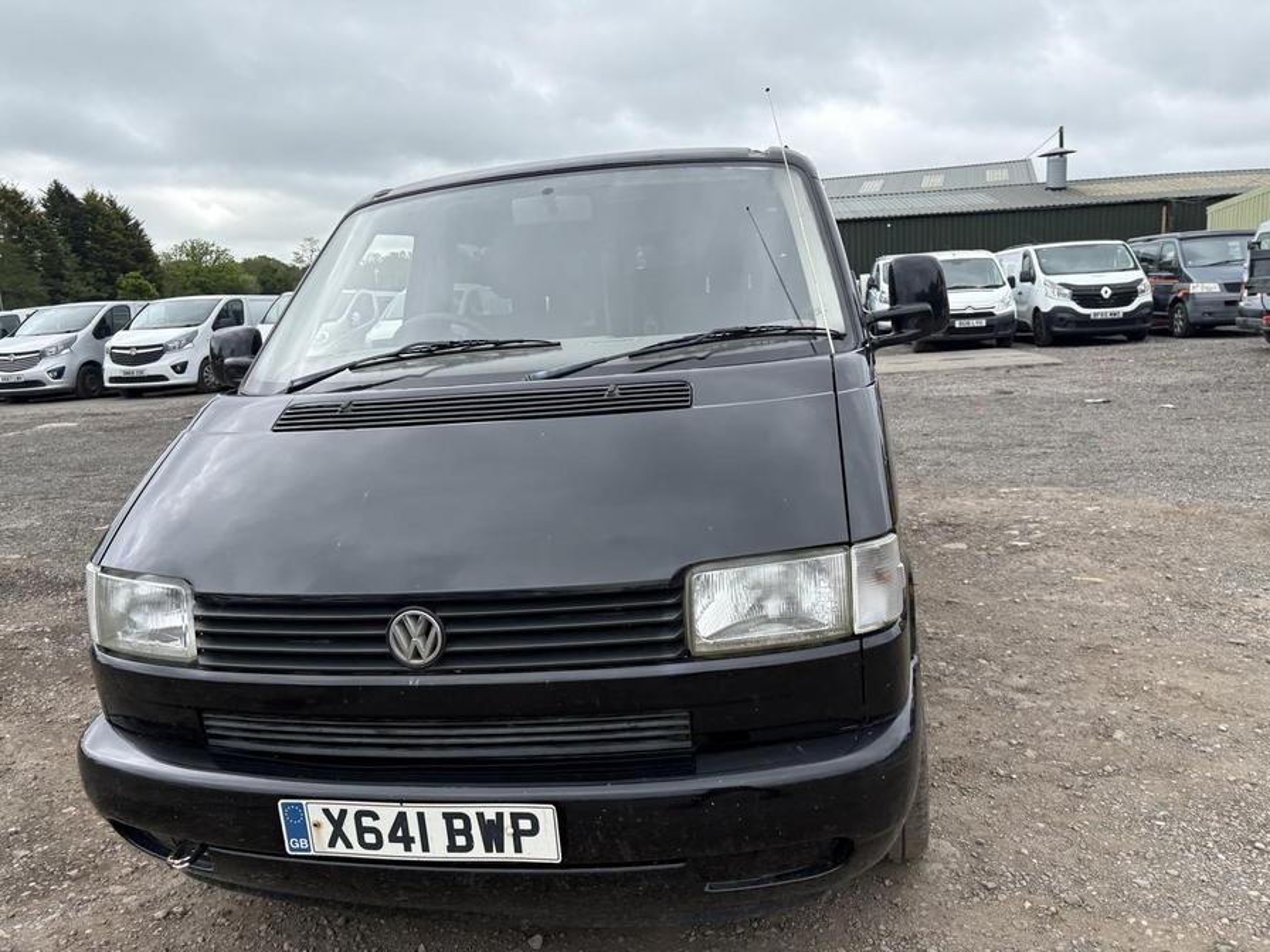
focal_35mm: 26
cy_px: 476
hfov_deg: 67.3
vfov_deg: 53.1
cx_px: 635
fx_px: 954
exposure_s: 1/1517
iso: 50
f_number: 1.6
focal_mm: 5.96
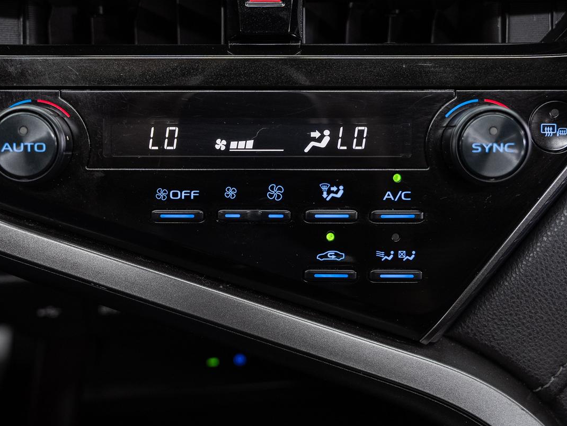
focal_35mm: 41
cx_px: 242
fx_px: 672
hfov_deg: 45.6
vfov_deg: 35.1
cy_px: 179
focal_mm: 31.7
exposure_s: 1/30
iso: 800
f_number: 4
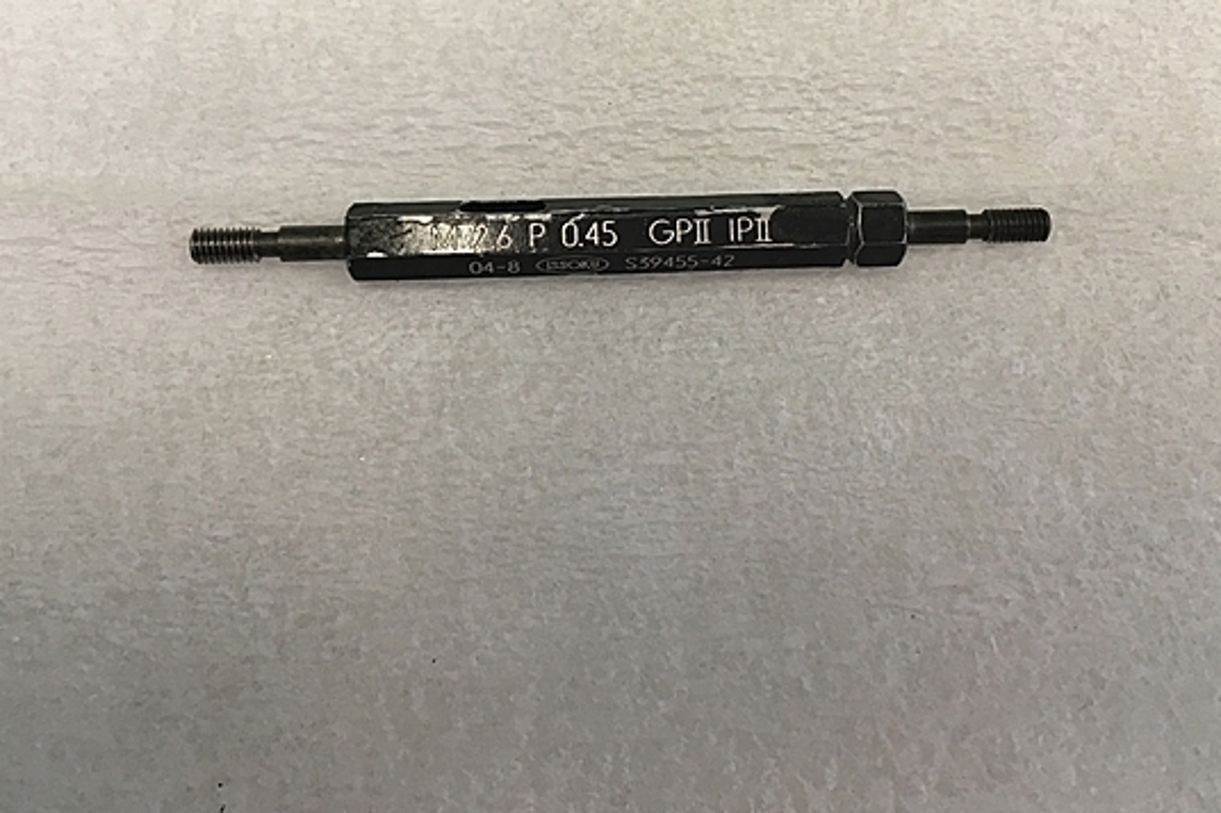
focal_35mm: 36
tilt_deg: -78.8
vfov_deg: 36.5
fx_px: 1221
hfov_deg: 53.1
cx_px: 617
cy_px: 271
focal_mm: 4.15
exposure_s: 1/30
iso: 50
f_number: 2.2
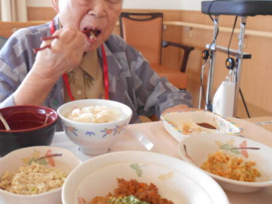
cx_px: 103
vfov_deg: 38.3
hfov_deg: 49.7
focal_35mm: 37
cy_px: 72
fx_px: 291
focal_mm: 4.6
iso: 180
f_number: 3.2
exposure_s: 1/30
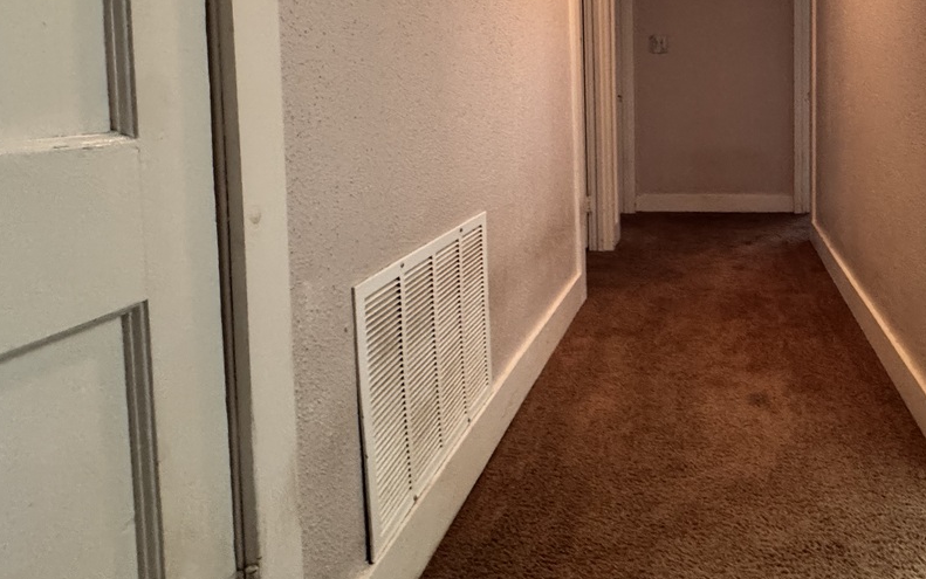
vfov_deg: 44.3
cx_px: 697
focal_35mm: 27
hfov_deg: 64.2
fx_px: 682
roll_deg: +0.7
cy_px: 132
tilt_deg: -4.8
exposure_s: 1/60
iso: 800
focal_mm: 2.22
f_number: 2.2
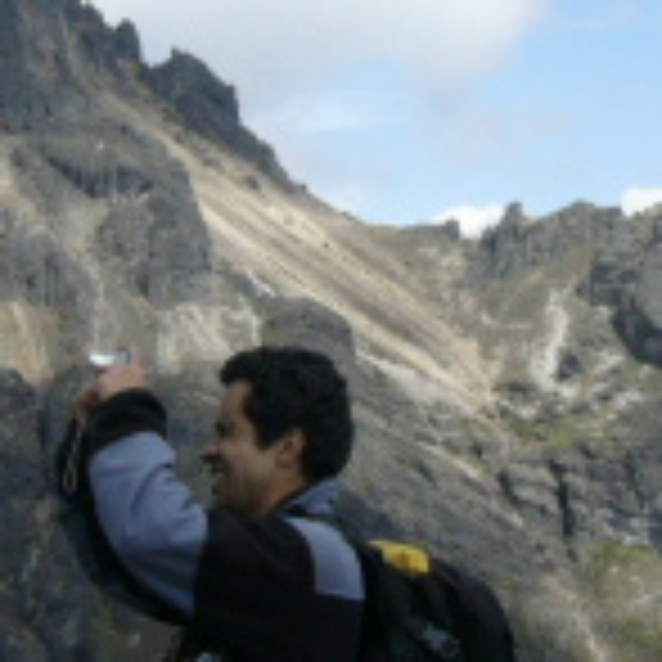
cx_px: 320
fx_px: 2921
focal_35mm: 135
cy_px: 198
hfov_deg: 12.9
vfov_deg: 12.9
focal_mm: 5.8
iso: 50
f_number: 8
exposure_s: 1/160
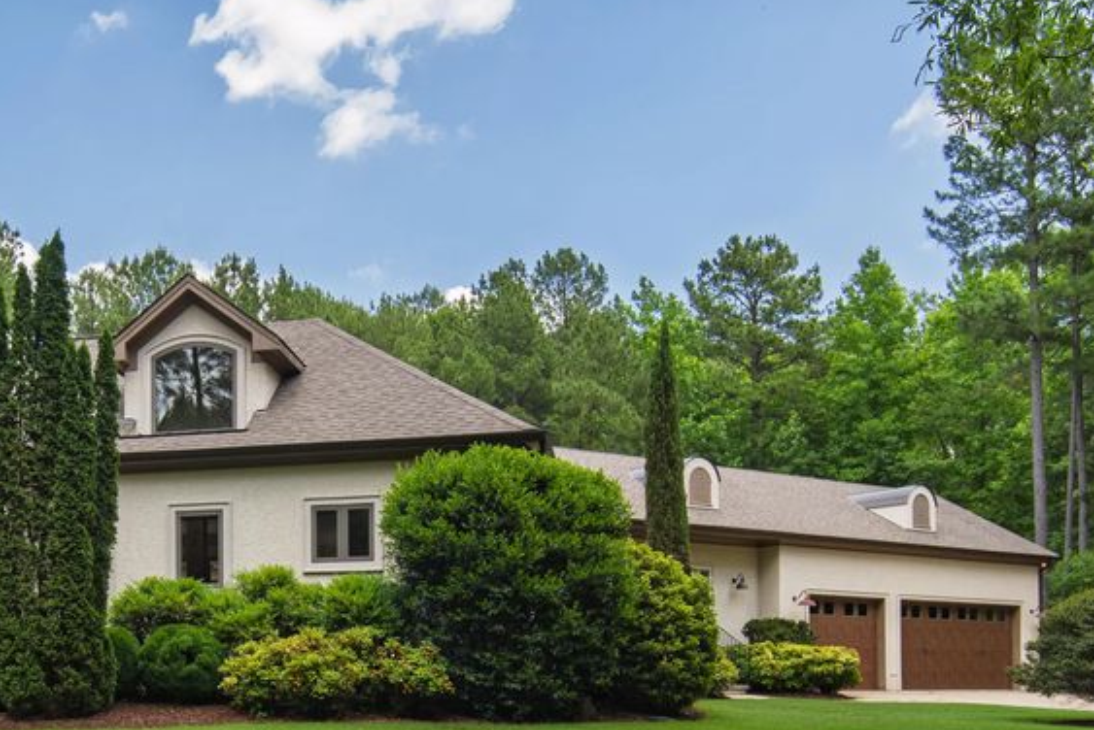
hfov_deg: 45.8
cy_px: 647
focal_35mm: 41
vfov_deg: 31.3
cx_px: 276
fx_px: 1244
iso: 100
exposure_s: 1/80
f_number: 8
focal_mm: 15
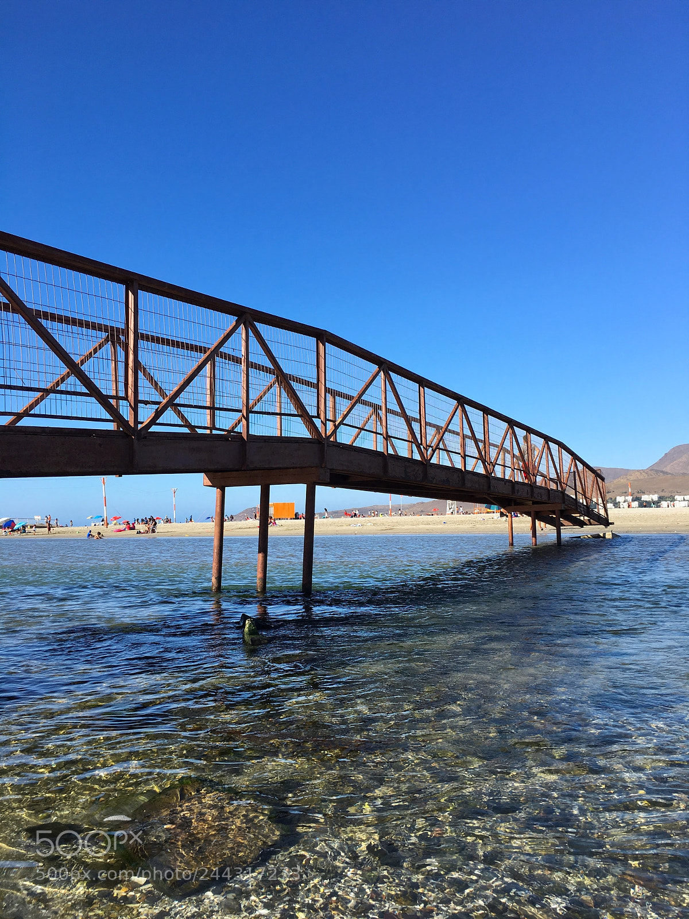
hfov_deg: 48.2
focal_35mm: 29
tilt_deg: +4.4
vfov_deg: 61.7
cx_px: 344
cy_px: 460
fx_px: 770
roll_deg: +1.5
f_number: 2.2
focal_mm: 4.15
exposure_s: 1/1261
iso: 25
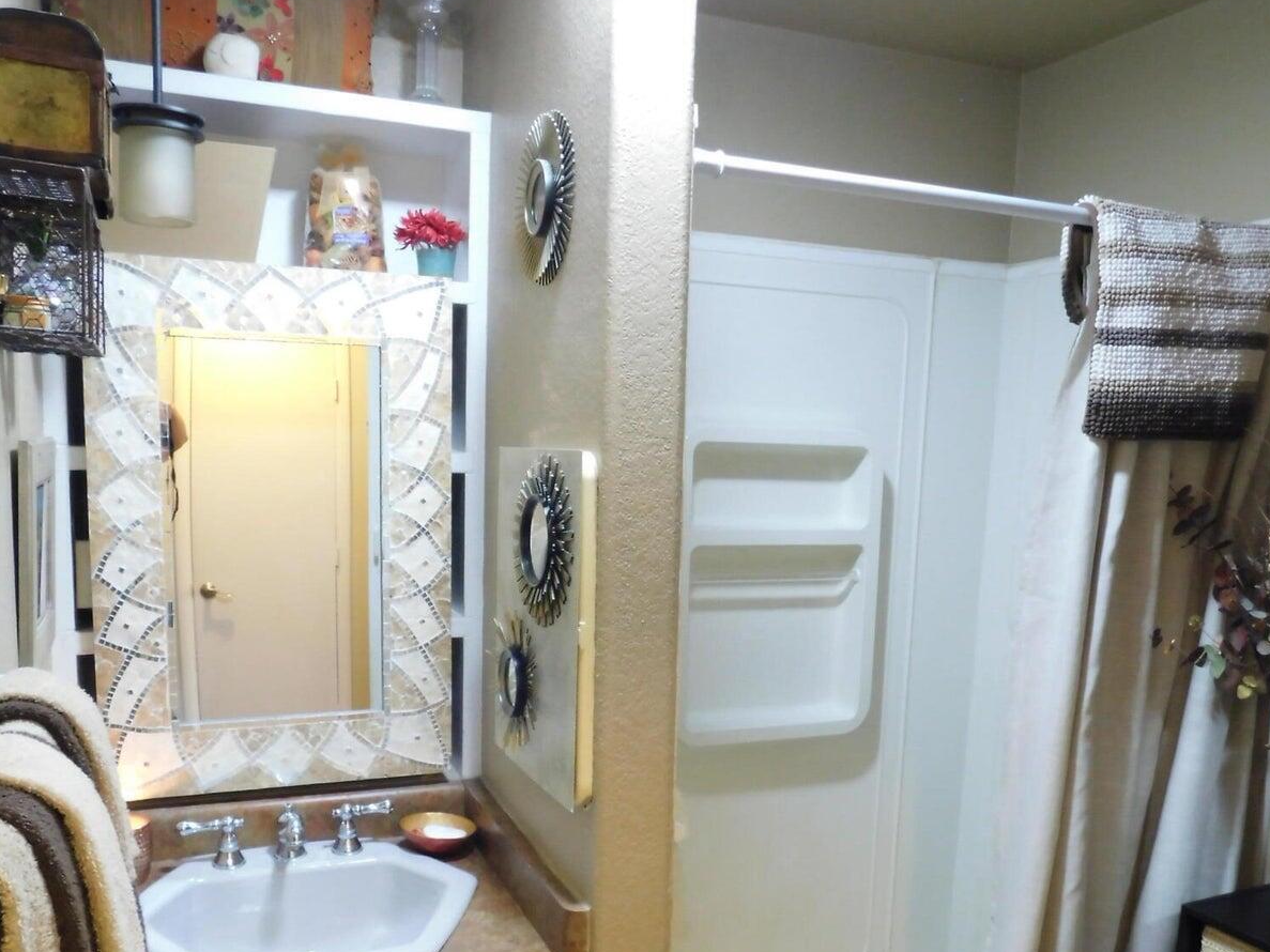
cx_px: 640
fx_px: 1137
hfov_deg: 58.4
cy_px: 606
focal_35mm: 31
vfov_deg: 45.0
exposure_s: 1/15
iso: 1250
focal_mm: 4
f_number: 3
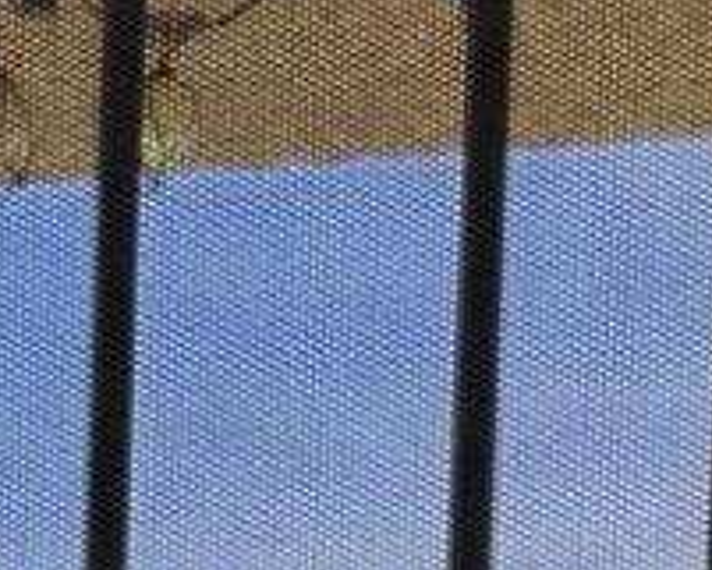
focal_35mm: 233
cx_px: -719
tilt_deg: -9.1
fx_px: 4912
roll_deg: -0.8
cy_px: 2567
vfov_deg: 5.5
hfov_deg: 7.9
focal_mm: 6.76
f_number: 1.78
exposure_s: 1/381
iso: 80
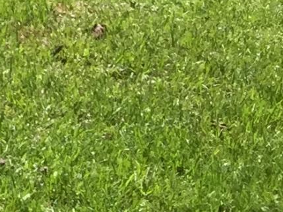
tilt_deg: +1.2
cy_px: -530
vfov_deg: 6.4
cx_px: -683
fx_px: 1658
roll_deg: -1.0
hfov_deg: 7.8
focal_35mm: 203
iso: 32
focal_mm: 4.15
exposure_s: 1/1647
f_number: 2.2
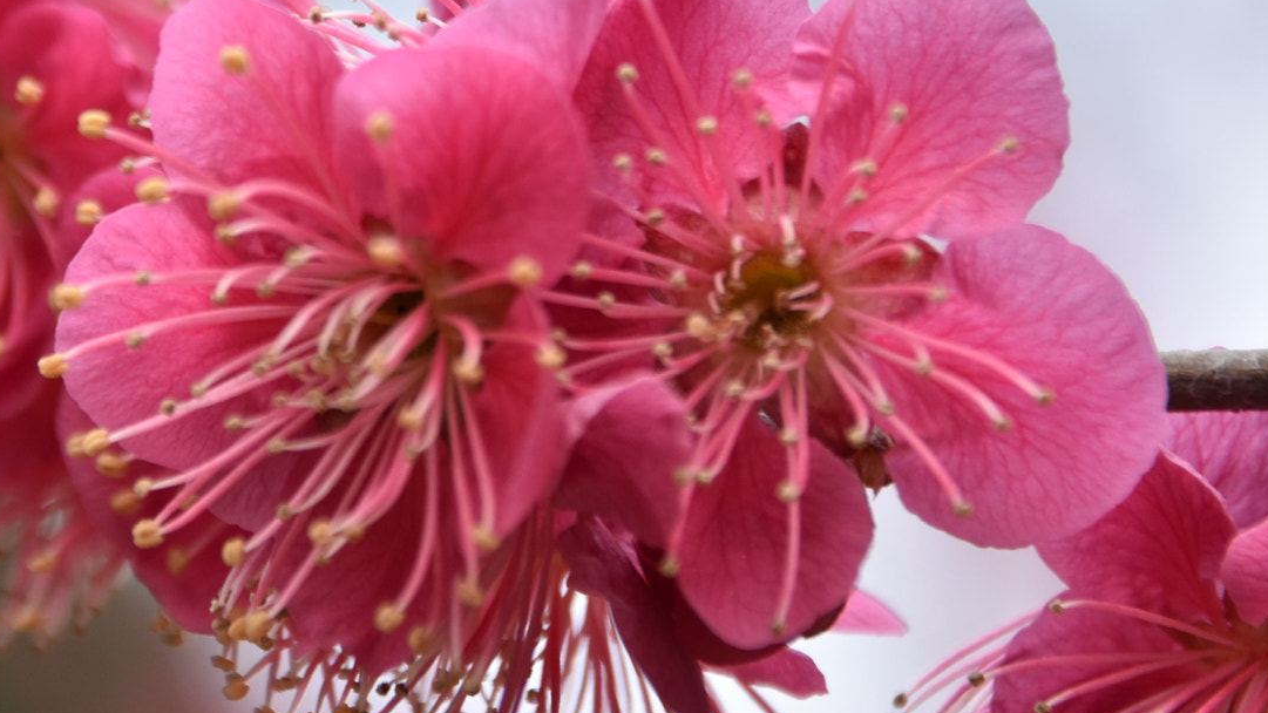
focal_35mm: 744
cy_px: 57
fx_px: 25014
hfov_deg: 2.9
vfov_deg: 1.6
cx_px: 287
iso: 200
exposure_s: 1/100
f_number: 9
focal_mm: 250
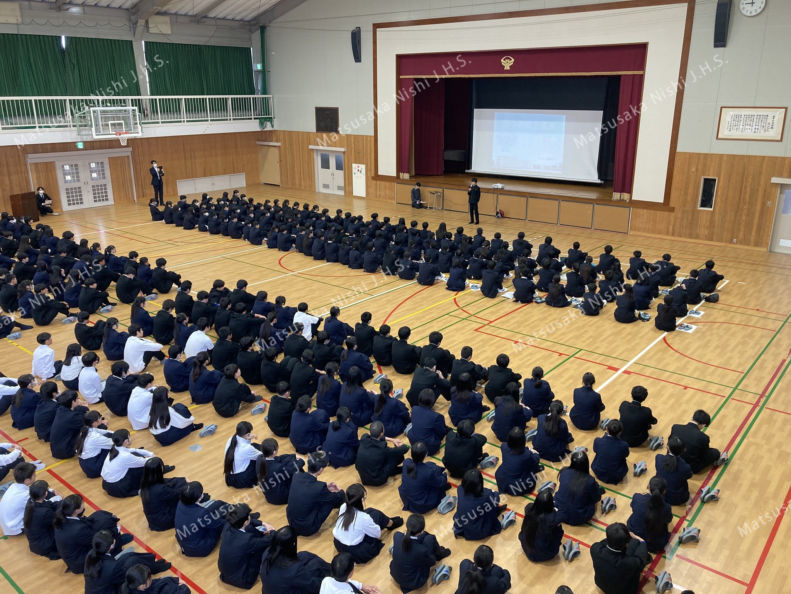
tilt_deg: -17.4
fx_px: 640
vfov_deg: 49.7
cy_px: 297
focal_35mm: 28
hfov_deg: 63.4
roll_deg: +0.5
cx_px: 396
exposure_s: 1/60
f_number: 1.8
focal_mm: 3.99
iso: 80
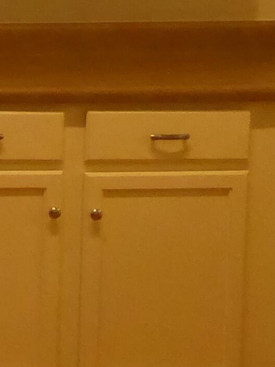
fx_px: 1123
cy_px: 10
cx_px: -378
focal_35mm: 106
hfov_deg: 11.6
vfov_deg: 18.1
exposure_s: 1/60
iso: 800
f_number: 3.3
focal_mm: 4.3
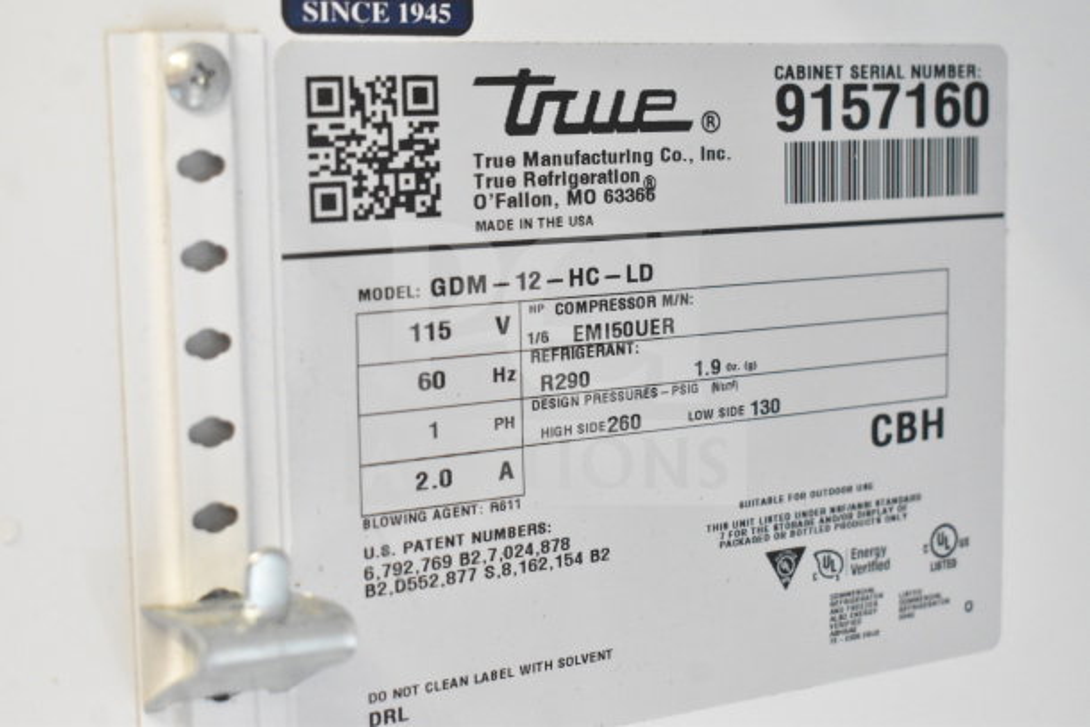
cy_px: 364
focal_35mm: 57
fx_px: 1726
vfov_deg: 23.8
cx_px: 545
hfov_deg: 35.0
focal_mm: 38
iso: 6400
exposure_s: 1/160
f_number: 6.3
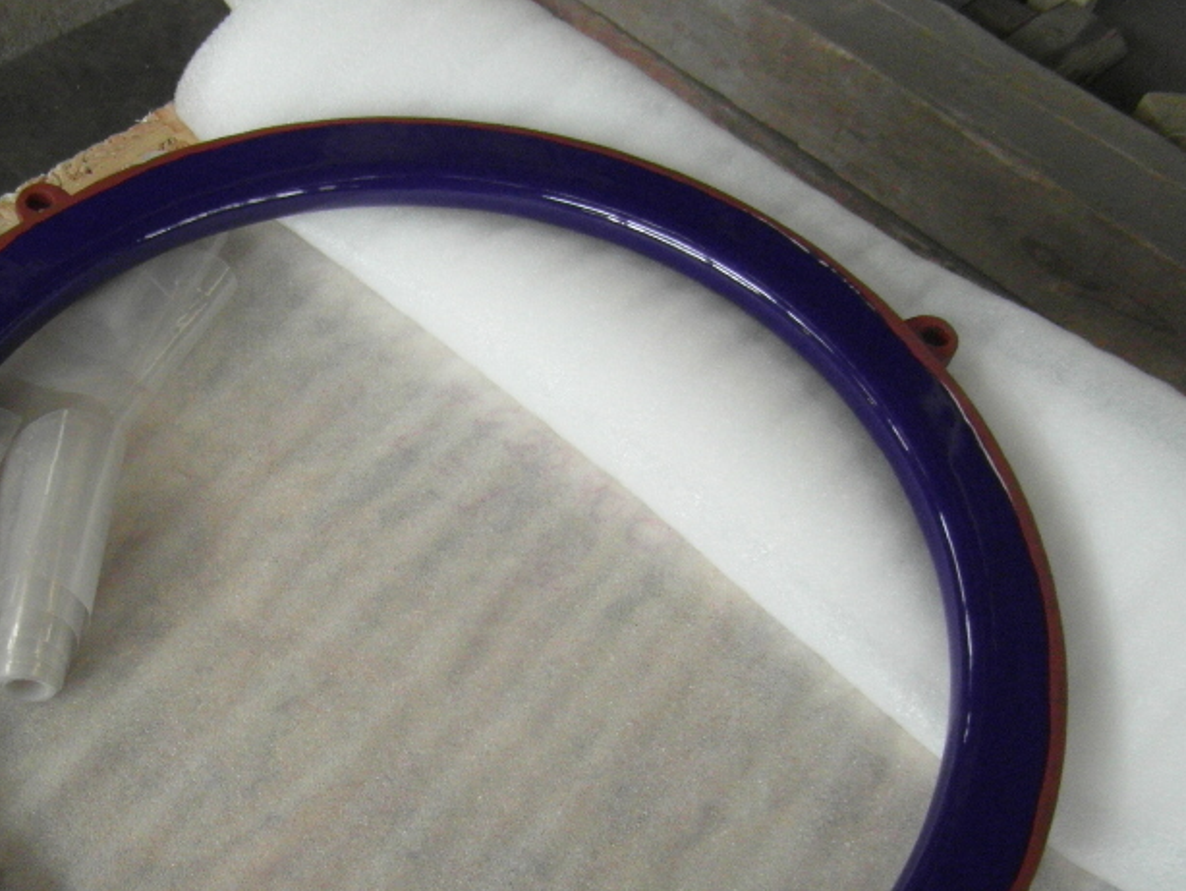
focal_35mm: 40
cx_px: 394
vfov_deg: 35.1
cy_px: 688
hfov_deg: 46.0
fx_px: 1371
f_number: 3.2
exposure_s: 1/30
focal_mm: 4
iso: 240
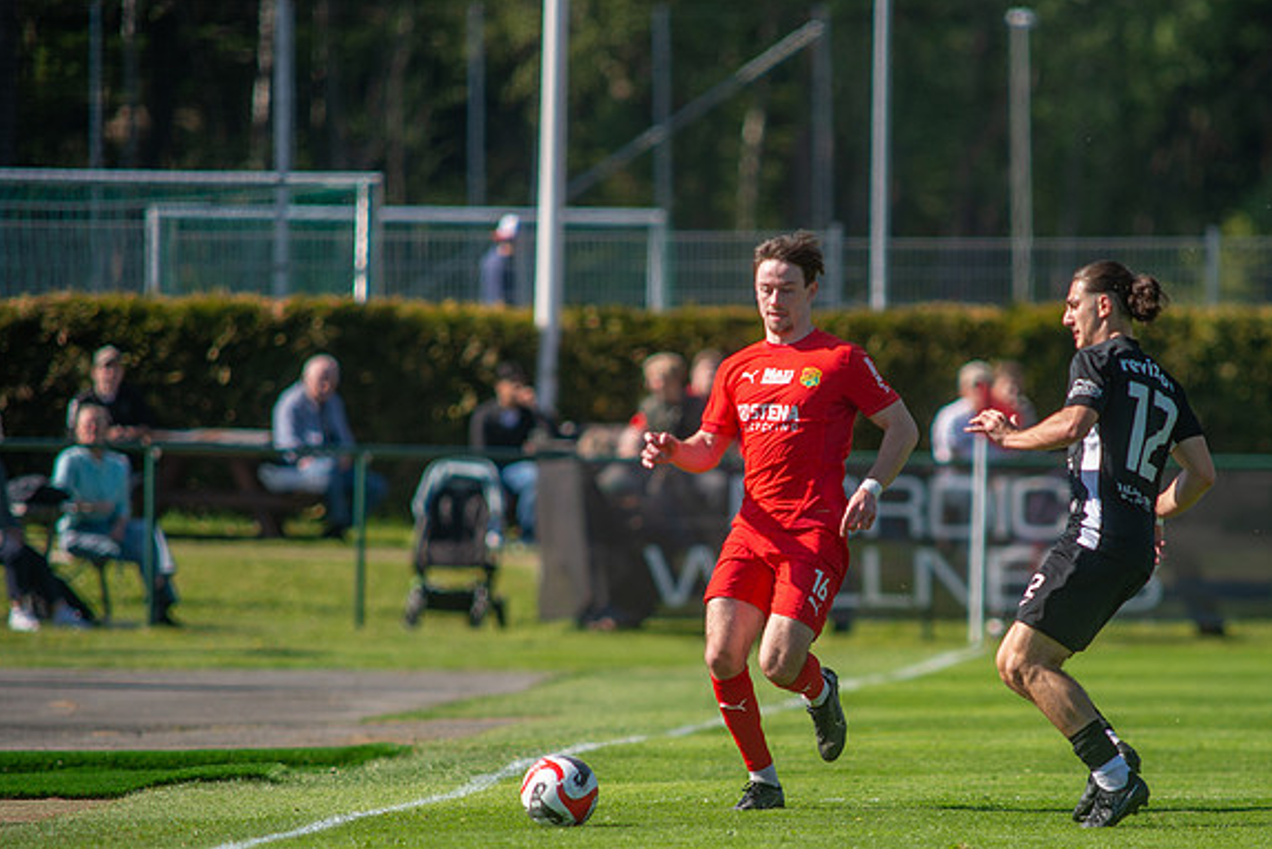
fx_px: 19437
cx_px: 825
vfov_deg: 2.5
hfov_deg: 3.7
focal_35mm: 550
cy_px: 553
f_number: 4
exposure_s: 1/1600
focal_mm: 420
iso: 250
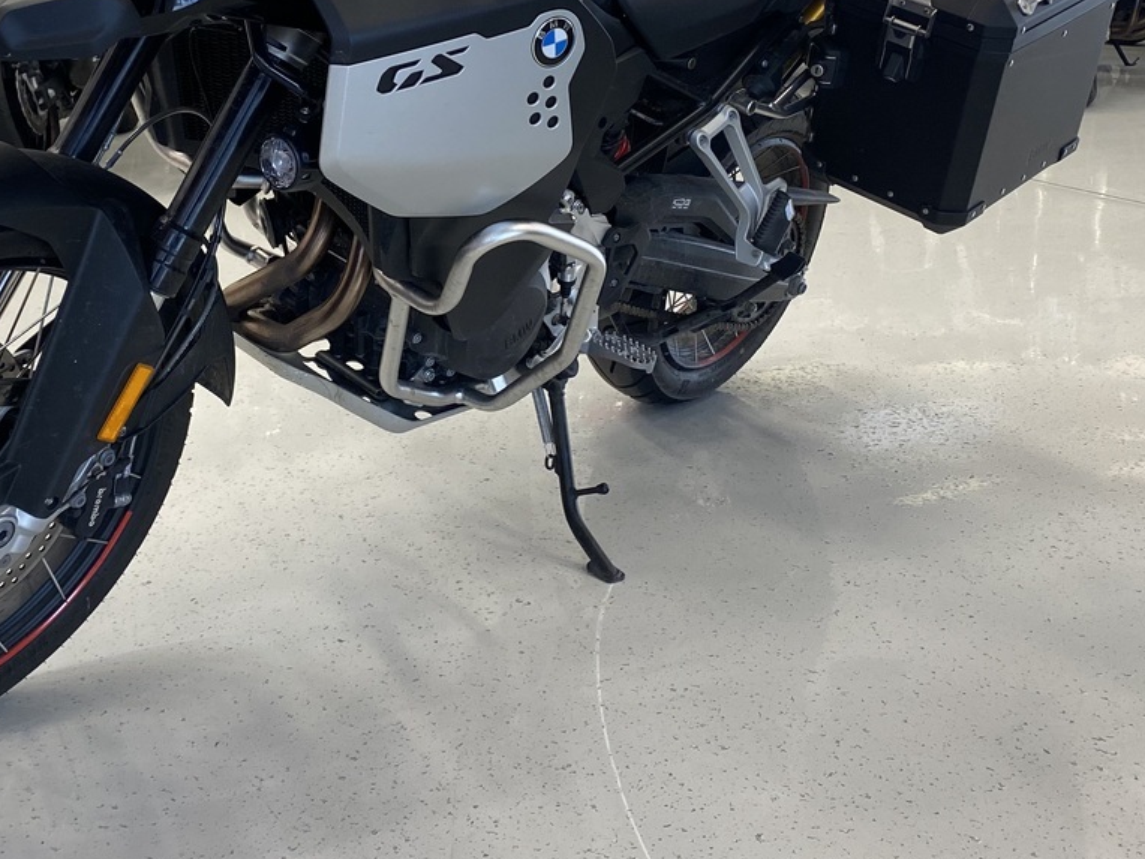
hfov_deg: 38.5
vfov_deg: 28.6
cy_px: 94
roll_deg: +1.6
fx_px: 1621
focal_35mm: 49
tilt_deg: -5.3
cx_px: 390
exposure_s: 1/100
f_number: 1.8
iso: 100
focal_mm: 4.25
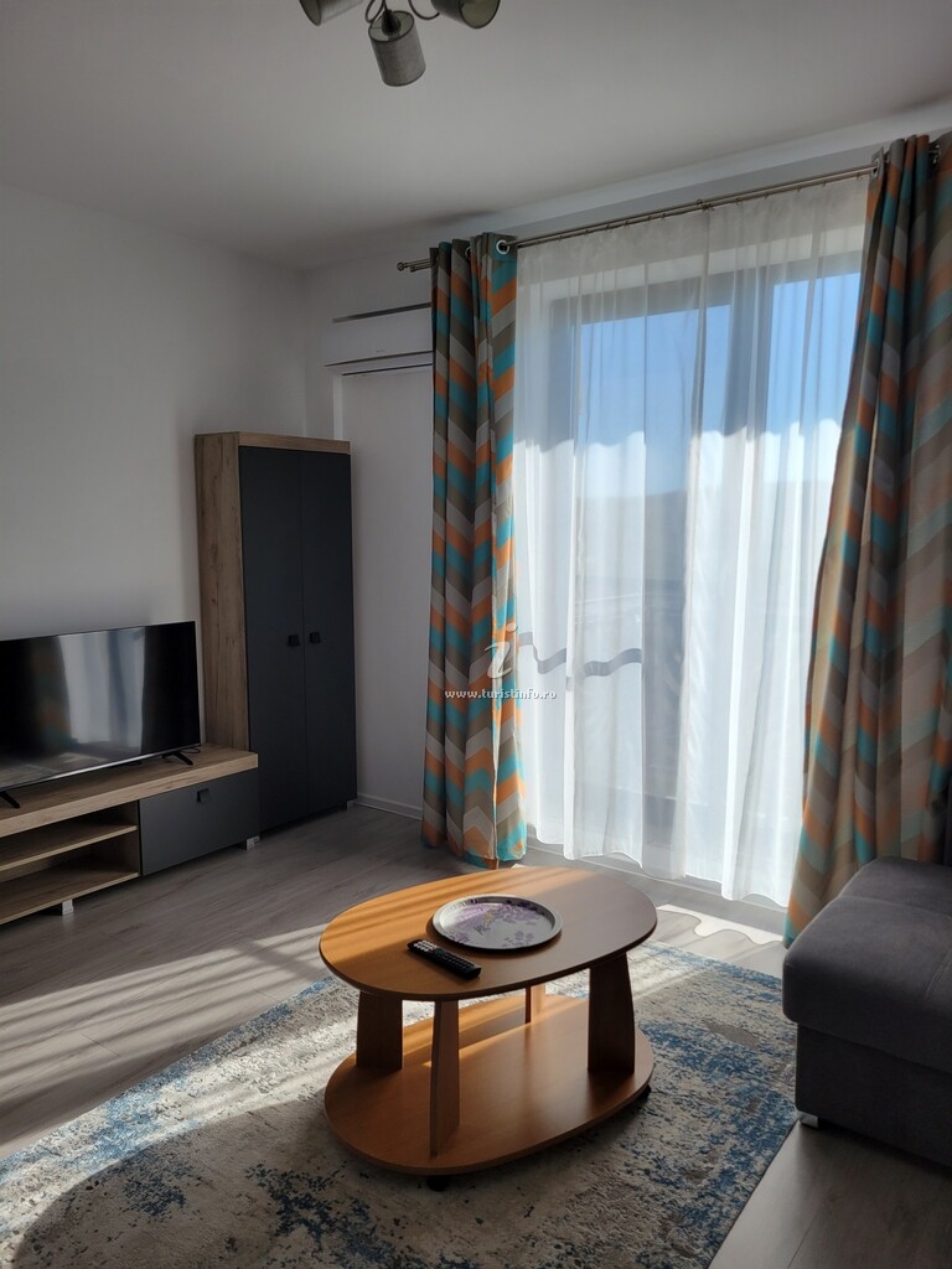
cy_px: 634
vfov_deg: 67.3
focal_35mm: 26
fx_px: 953
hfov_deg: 53.1
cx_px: 476
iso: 40
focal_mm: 5.4
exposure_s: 1/679
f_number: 1.8
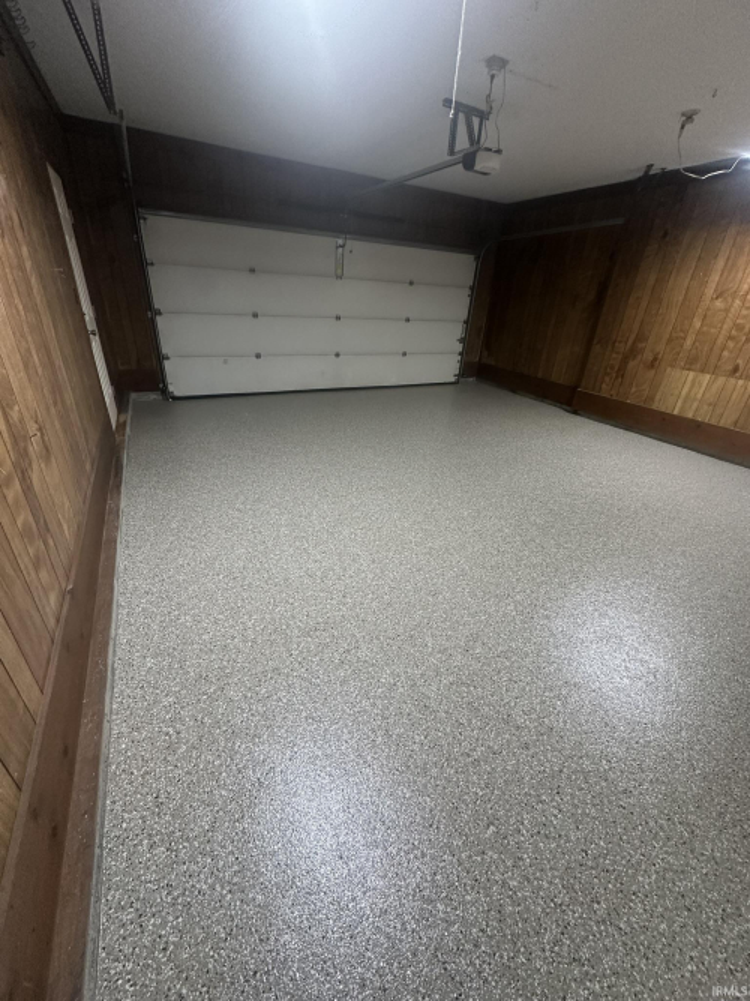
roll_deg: -3.9
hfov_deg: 85.7
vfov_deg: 102.1
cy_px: 500
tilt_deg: -27.1
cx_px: 375
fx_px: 405
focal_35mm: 14
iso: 250
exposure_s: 1/60
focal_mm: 2.22
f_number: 2.2
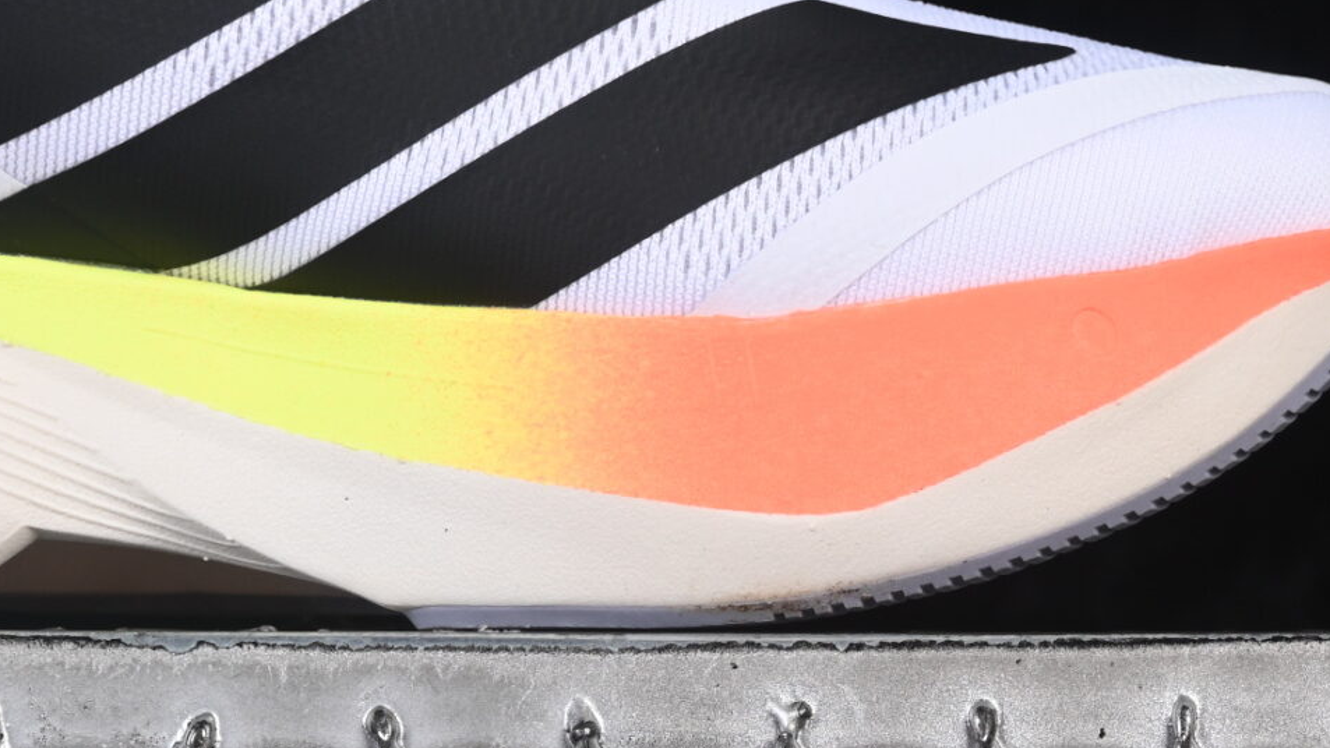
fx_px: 7441
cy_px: -121
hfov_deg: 10.2
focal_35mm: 211
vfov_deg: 5.7
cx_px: 253
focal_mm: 50
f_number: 8
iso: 160
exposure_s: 1/80
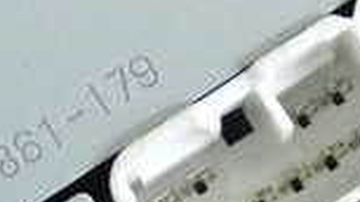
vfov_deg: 3.5
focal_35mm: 350
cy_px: 277
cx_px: 26
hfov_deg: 6.2
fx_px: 3340
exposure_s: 1/125
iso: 1600
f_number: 4.3
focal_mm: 14.62
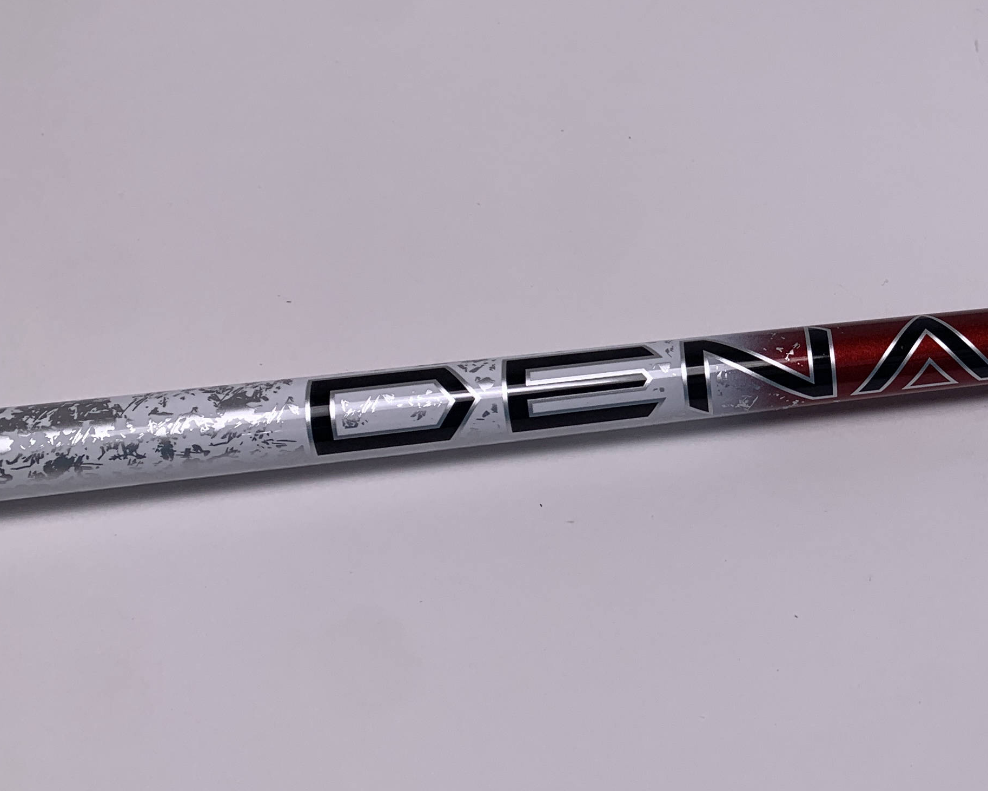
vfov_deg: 27.0
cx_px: 1014
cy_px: 278
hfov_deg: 30.9
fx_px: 1638
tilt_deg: -52.3
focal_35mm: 56
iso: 25
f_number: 1.8
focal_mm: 4.25
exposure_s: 1/502
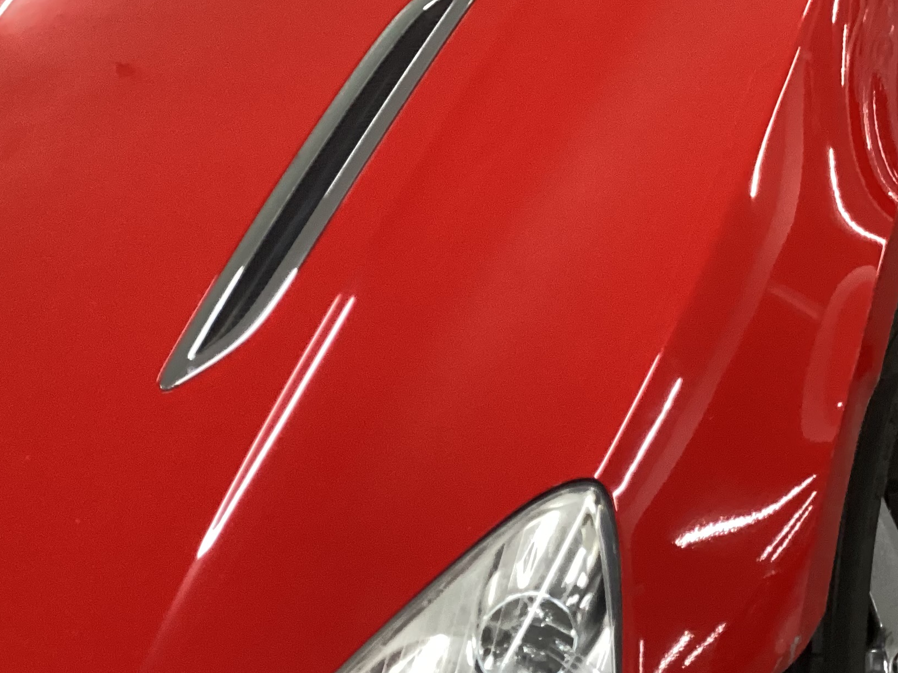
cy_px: 450
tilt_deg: -41.6
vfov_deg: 23.5
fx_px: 1608
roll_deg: +25.6
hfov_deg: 31.2
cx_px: 453
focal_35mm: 62
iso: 250
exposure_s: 1/60
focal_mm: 3.3
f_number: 2.4
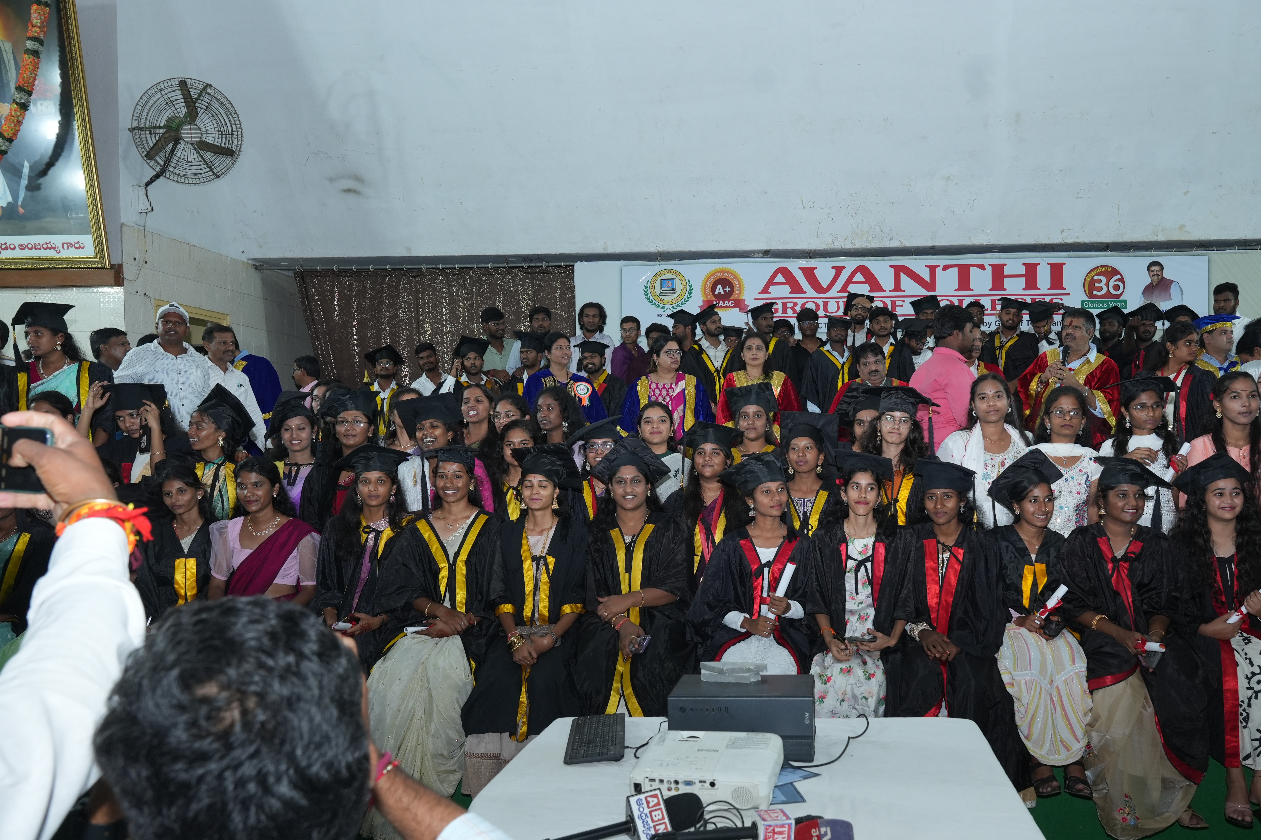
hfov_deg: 59.9
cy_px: 488
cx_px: 741
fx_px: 1086
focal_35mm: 31
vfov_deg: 42.2
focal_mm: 24
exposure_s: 1/125
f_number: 5.6
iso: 1000
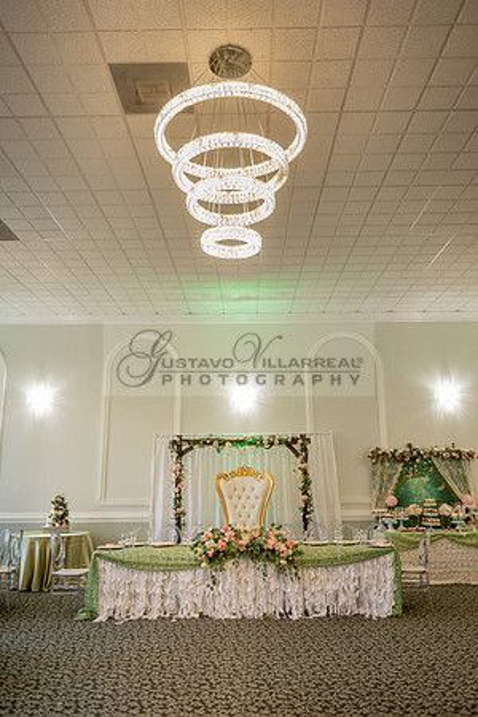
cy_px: 358
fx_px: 558
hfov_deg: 46.4
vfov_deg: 65.5
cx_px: 239
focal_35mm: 28
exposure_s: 1/100
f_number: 2.8
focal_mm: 28
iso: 640
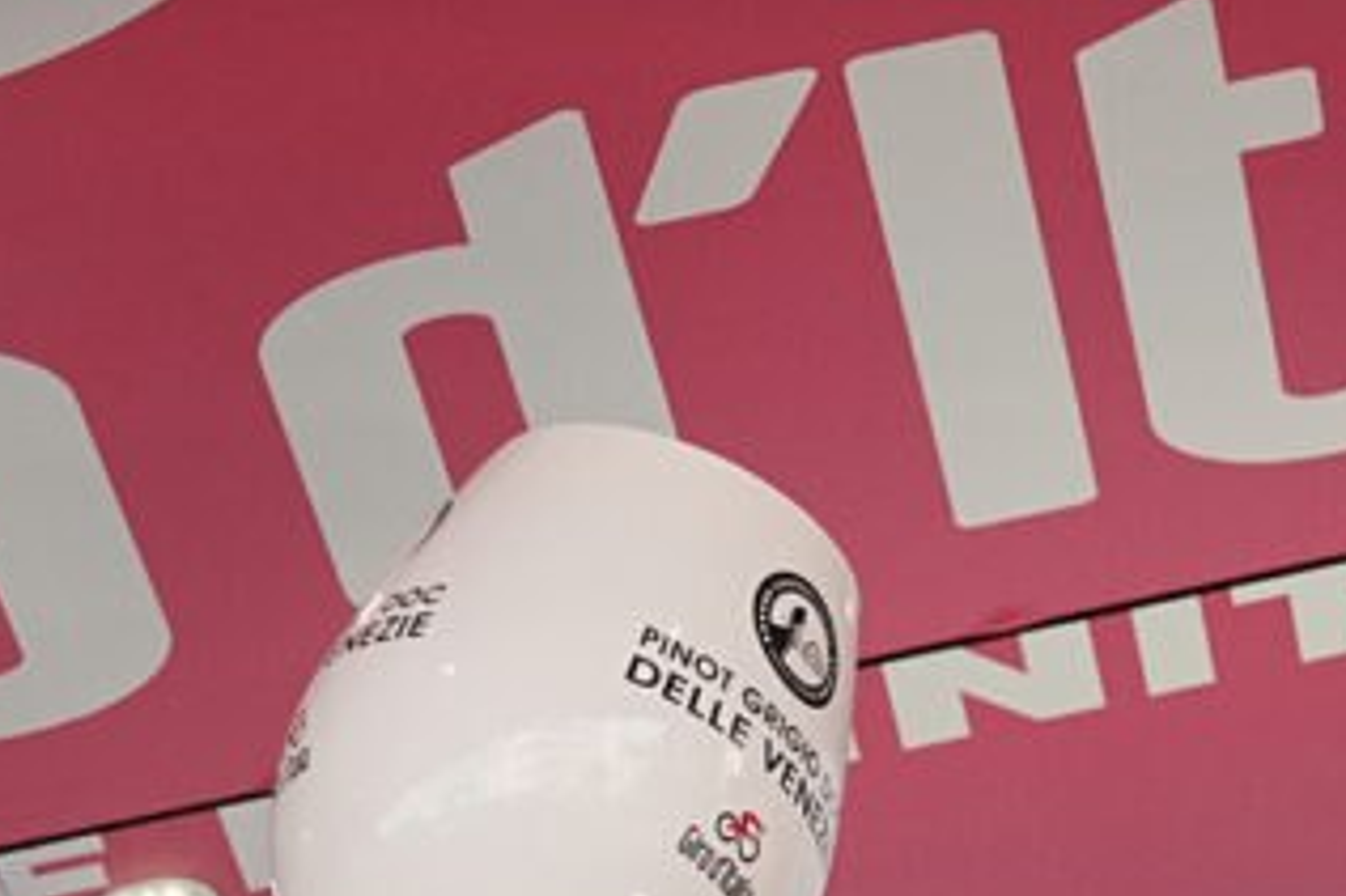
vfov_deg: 4.1
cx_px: 1728
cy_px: 1274
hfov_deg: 6.2
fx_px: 12369
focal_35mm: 331
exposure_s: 1/800
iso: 800
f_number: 5
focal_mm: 70
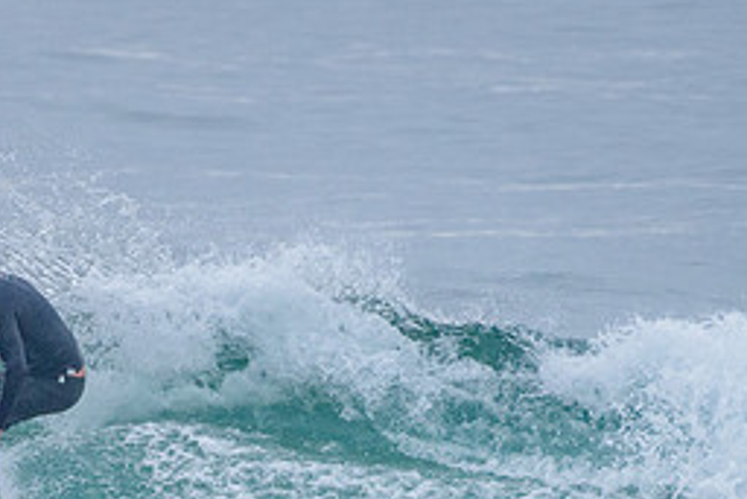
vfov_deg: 1.0
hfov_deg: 1.5
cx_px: -131
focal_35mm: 1390
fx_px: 28858
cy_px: 549
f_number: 5.6
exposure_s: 1/2000
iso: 1600
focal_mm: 500
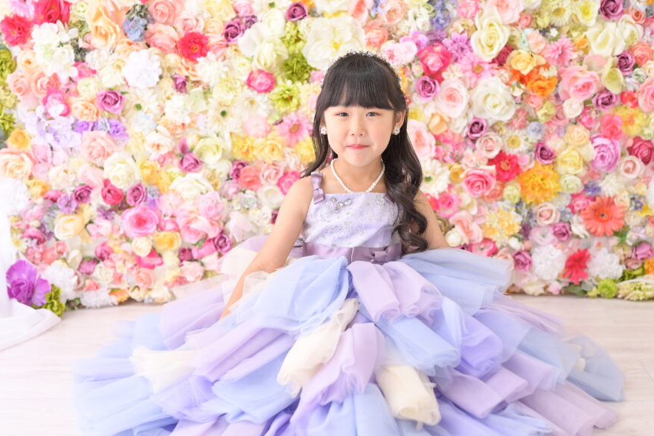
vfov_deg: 23.0
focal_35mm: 59
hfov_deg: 33.9
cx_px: 346
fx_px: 1071
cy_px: 253
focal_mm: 50
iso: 200
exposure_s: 1/200
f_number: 2.8
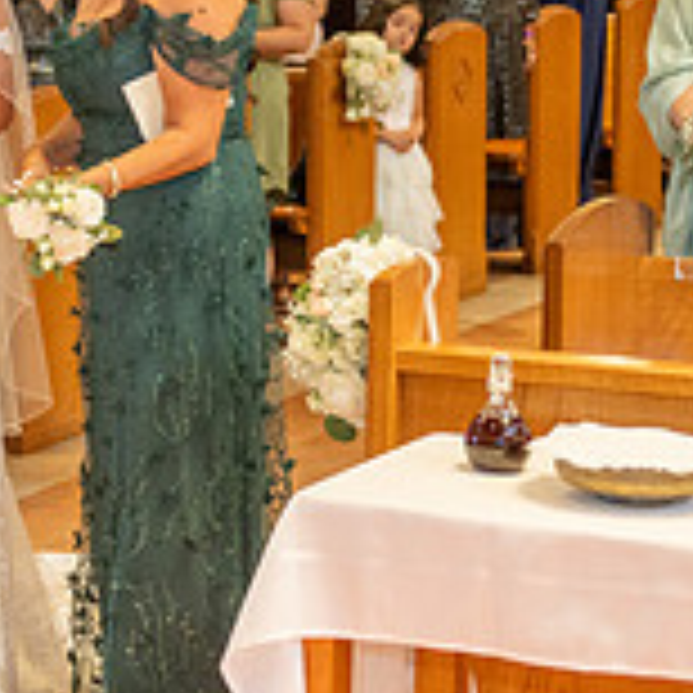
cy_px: 308
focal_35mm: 122
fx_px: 2763
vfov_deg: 14.3
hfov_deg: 13.1
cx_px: -482
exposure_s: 1/160
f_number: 2.8
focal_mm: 38
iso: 1600
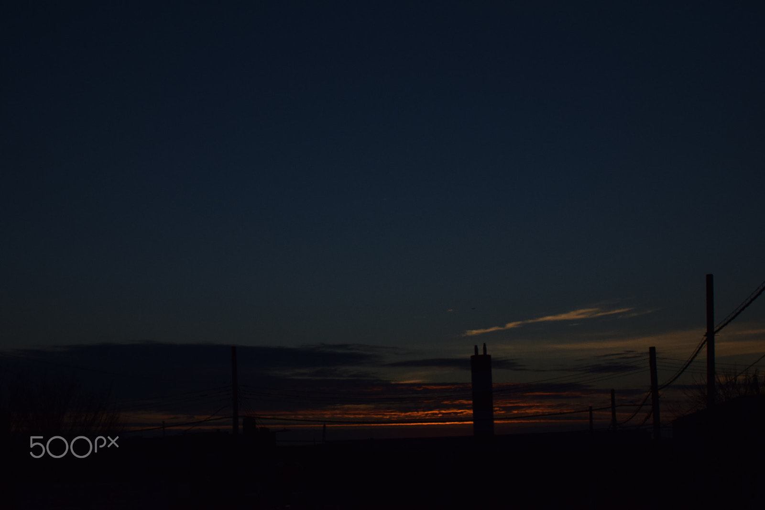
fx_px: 1115
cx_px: 382
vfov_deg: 25.7
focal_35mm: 52
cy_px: 255
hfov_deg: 37.9
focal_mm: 35
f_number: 8
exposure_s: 1/2500
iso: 400
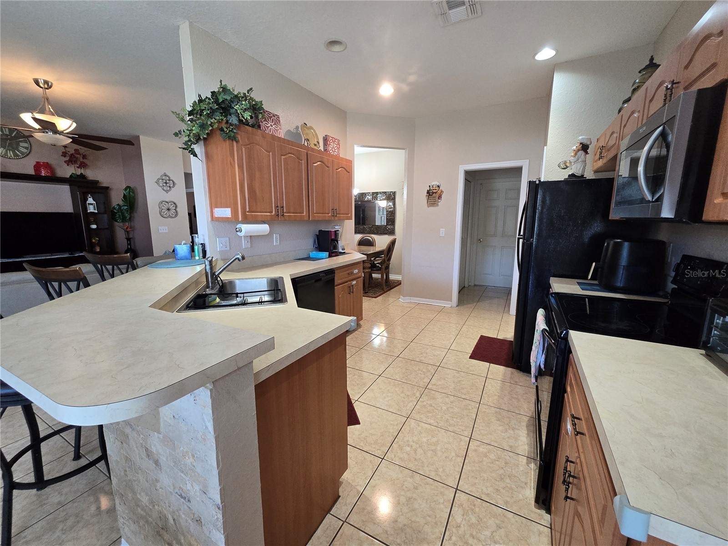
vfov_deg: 89.9
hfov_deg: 106.2
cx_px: 364
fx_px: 273
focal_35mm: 13
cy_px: 273
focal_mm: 2.2
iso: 400
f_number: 2.2
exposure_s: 1/60
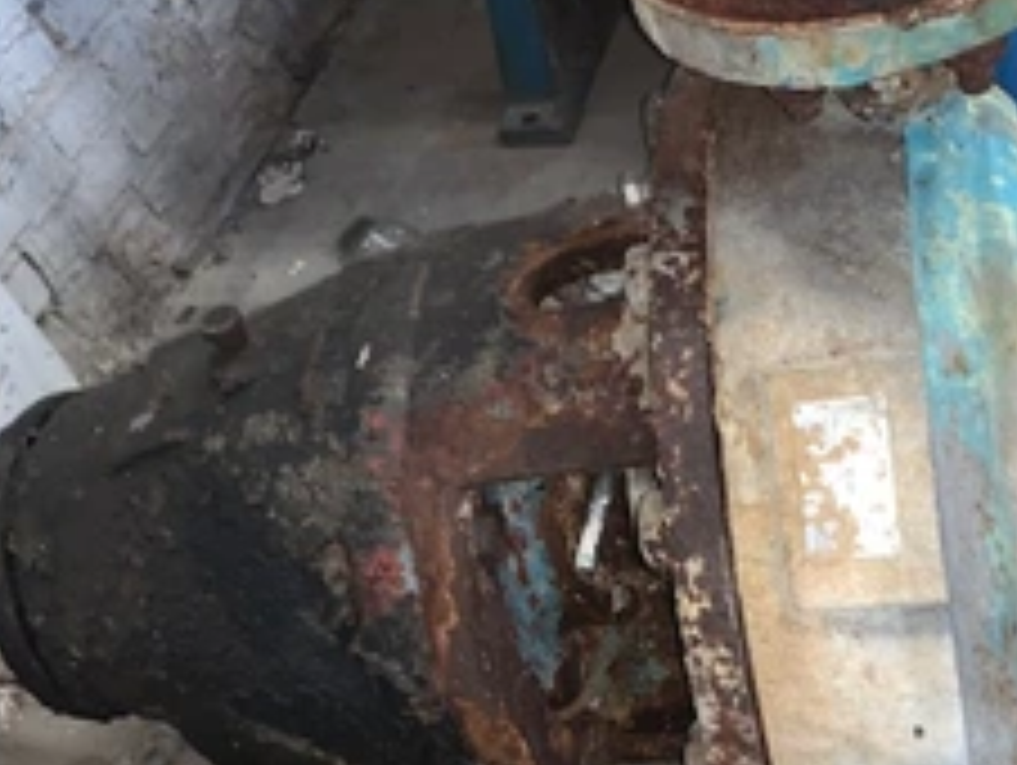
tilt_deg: -47.8
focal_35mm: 46
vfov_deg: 31.3
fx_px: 1353
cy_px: 508
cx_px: 652
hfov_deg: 40.8
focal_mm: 4.25
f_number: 1.8
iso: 100
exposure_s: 1/9
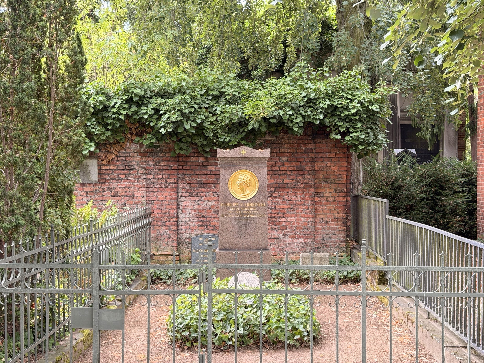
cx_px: 242
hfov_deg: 39.7
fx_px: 671
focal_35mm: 48
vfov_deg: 30.3
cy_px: 182
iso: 64
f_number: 1.78
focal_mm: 6.76
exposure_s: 1/121
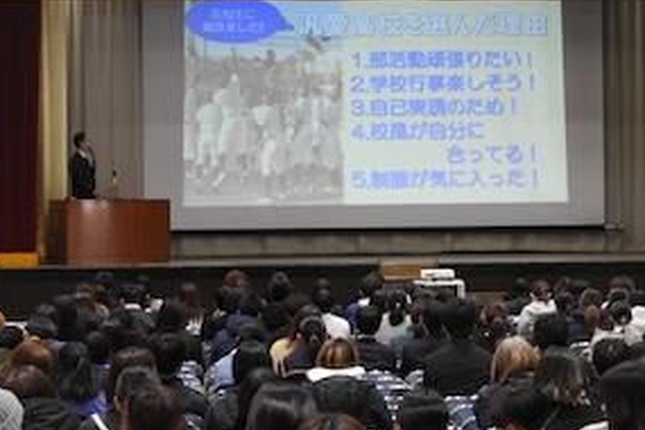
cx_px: 421
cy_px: 156
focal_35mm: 124
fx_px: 2221
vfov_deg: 11.0
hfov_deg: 16.5
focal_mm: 15.2
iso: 400
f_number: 4.5
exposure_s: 1/25
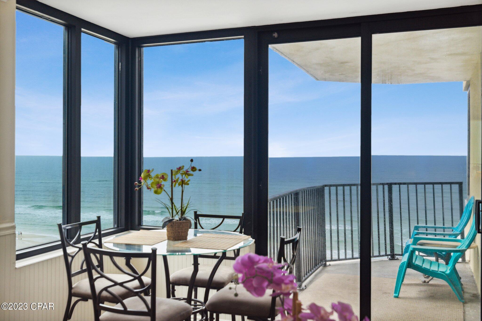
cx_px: 241
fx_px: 482
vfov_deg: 36.9
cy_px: 160
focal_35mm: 36
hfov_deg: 53.1
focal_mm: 24
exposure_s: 1/1250
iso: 500
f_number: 4.5
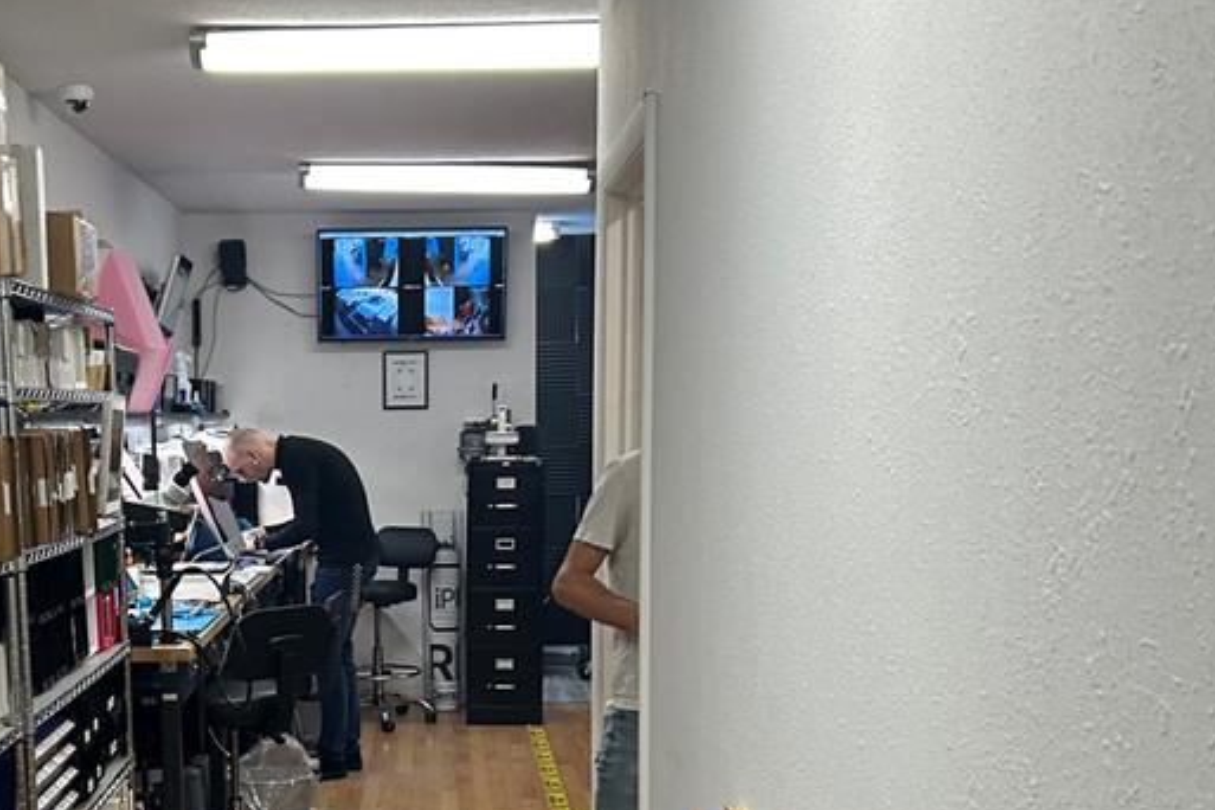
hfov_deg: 36.0
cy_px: 656
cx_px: 303
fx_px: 1822
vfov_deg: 24.6
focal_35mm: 54
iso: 125
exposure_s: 1/120
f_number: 1.5
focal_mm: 5.7
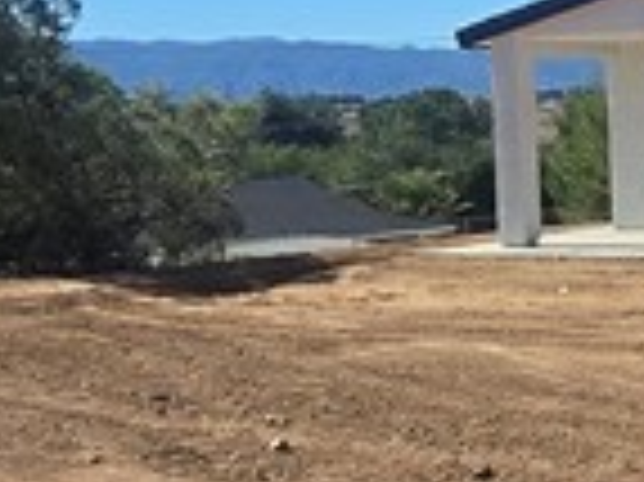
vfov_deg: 15.9
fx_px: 1729
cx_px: 923
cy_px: 257
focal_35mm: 93
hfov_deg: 18.9
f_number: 2.2
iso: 50
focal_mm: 2.2
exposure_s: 1/3474
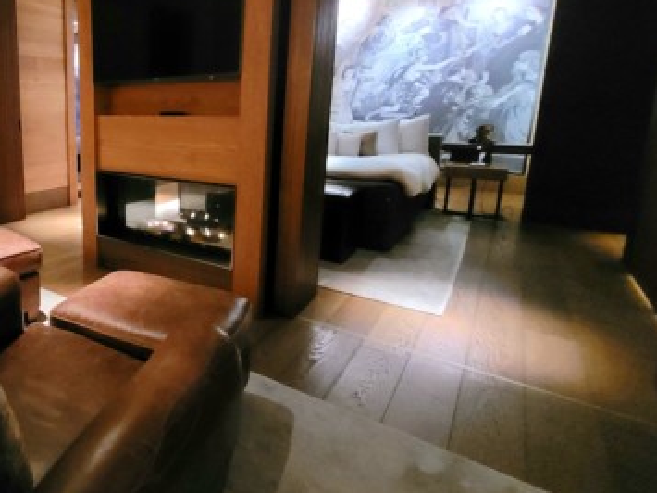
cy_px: 185
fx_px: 417
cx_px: 109
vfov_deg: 60.3
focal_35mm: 22
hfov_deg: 67.4
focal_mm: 1.74
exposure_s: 1/25
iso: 1250
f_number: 2.2
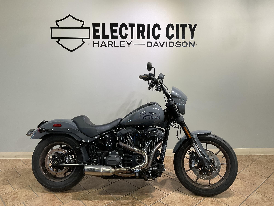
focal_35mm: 29
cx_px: 137
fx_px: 230
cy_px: 103
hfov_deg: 61.7
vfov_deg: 48.2
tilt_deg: -10.9
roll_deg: -0.5
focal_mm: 3
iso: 50
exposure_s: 1/60
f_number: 1.8
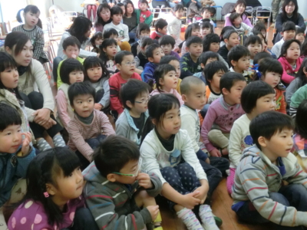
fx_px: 337
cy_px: 115
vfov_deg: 37.7
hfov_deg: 49.0
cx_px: 154
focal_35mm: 38
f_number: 3.9
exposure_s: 1/60
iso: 800
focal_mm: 6.67
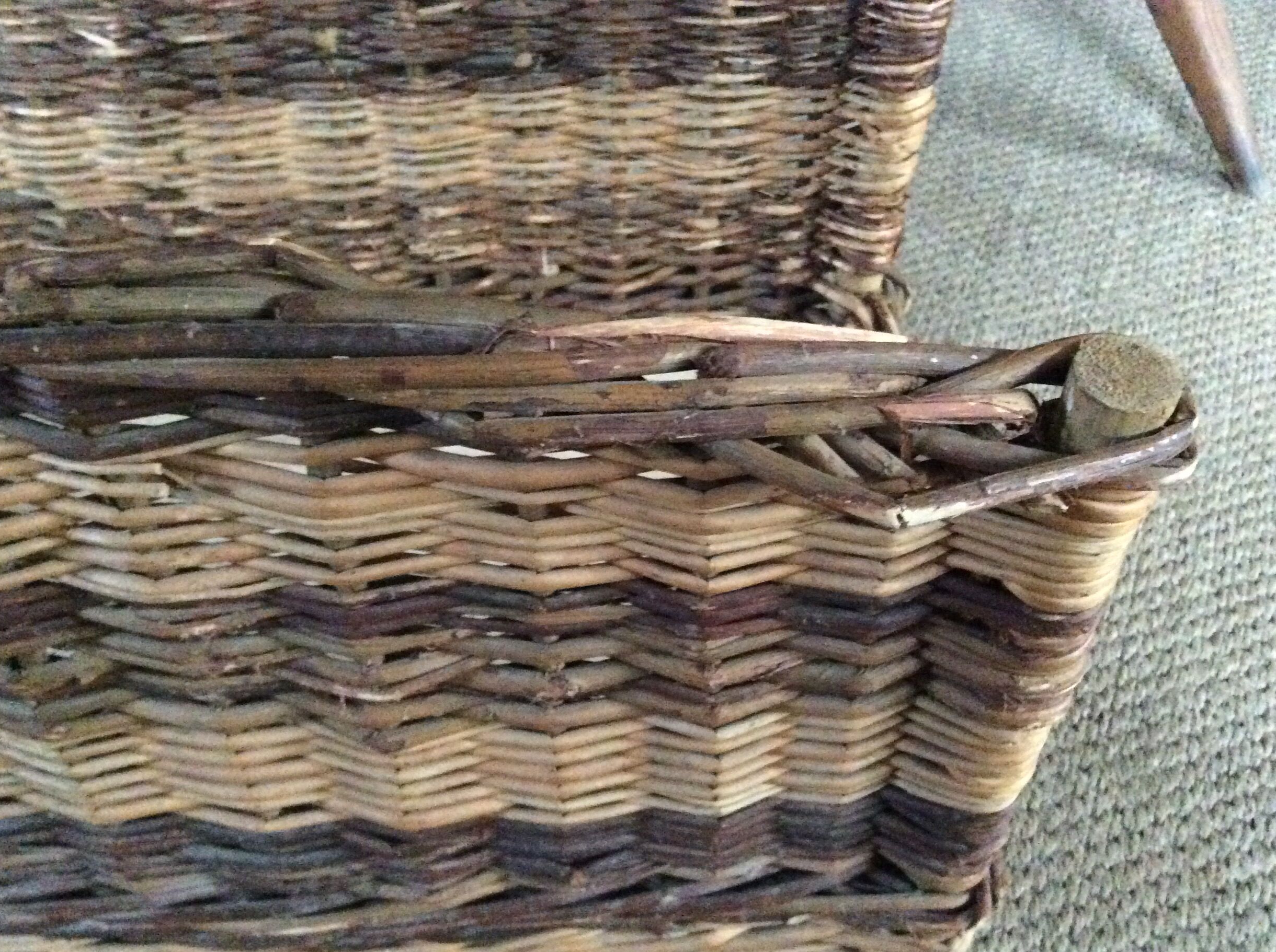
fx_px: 1251
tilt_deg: -46.2
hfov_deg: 54.0
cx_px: 623
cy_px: 502
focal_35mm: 34
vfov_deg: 41.7
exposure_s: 1/17
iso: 800
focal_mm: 3.3
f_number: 2.4
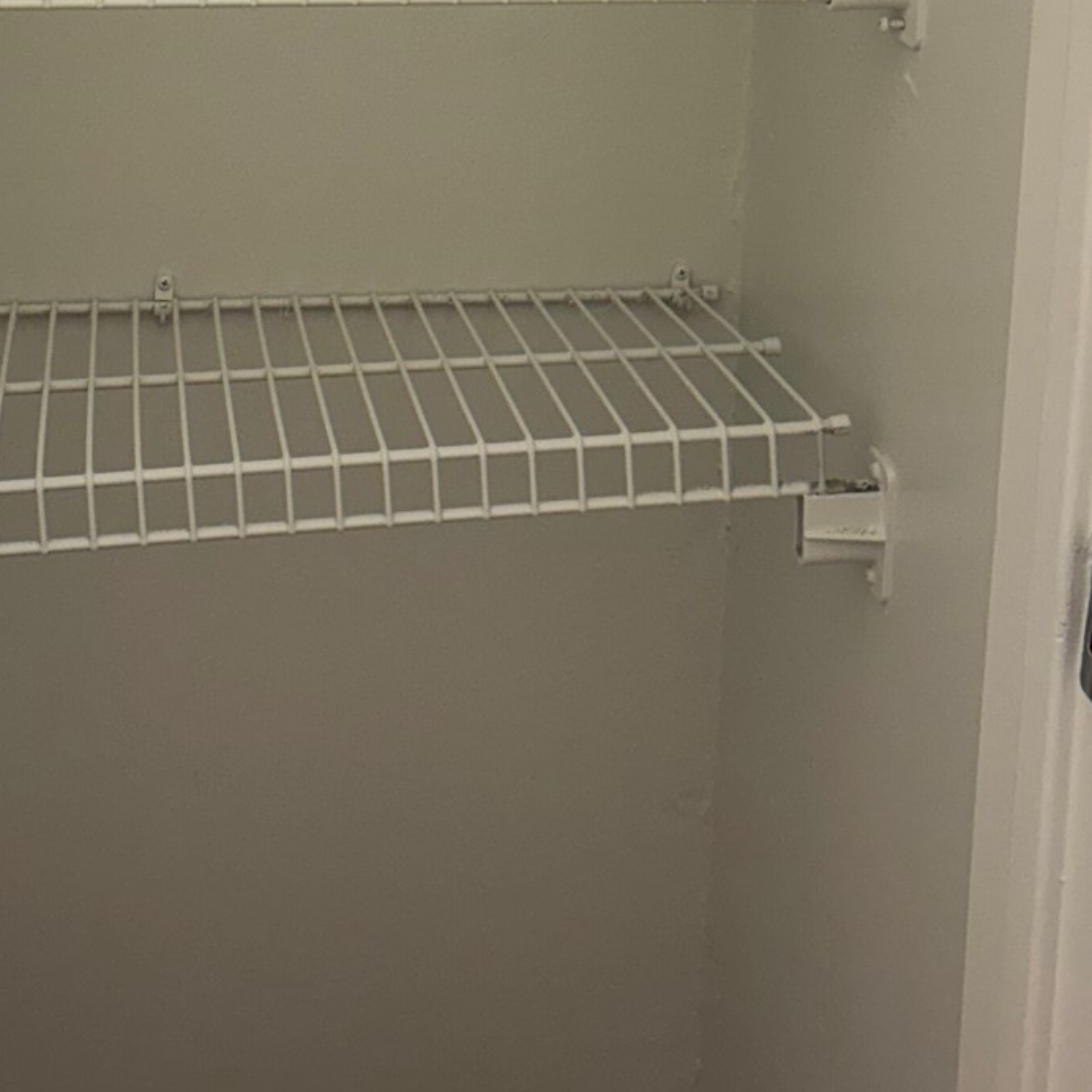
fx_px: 2427
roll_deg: -1.1
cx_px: 335
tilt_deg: -8.4
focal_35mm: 68
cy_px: -191
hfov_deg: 25.2
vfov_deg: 23.4
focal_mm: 5.96
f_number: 1.6
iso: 100
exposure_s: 1/120
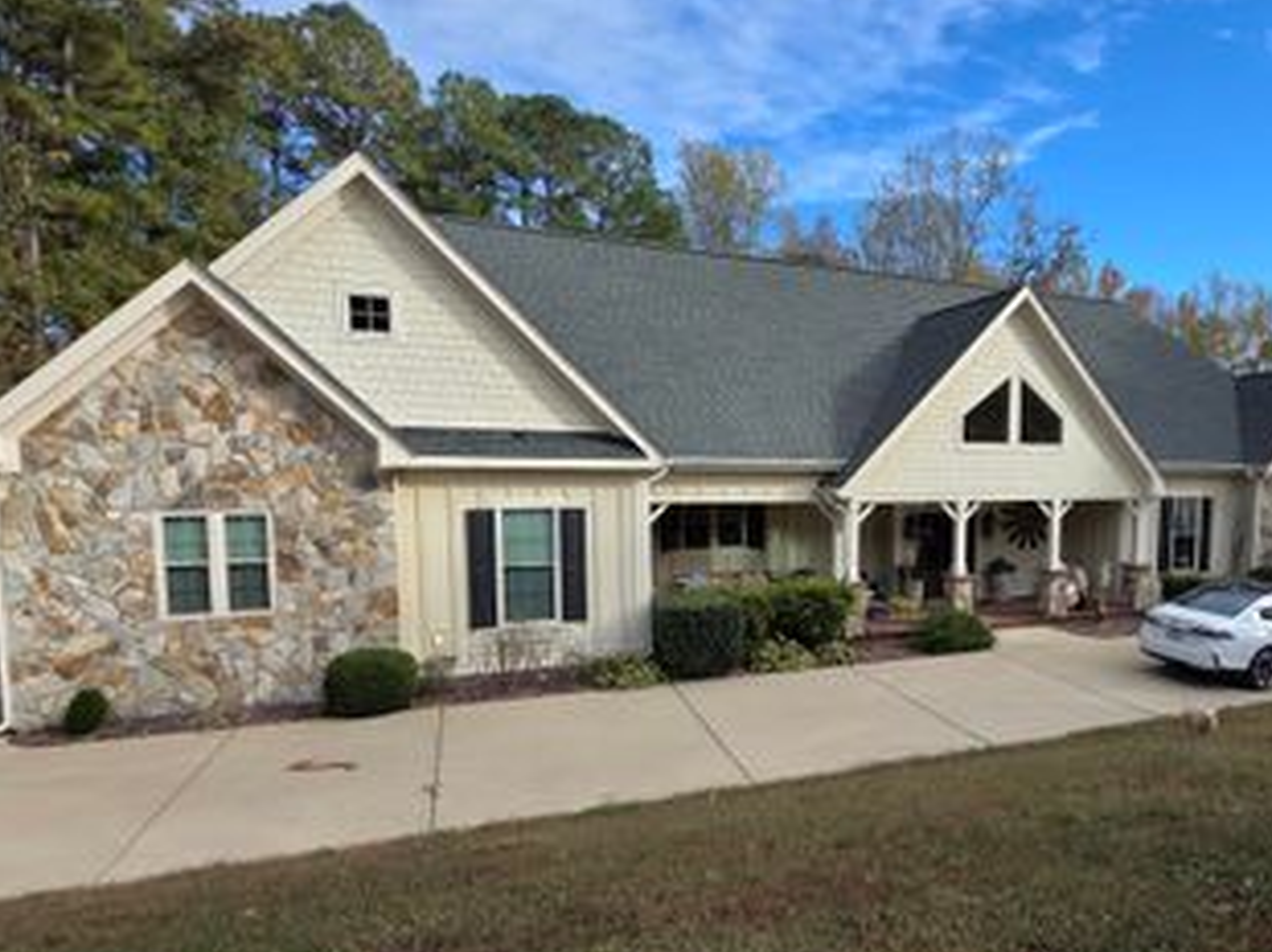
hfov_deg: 75.8
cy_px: 536
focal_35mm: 21
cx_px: 878
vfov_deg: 63.2
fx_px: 771
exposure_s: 1/1369
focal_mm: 2.2
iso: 40
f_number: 1.9
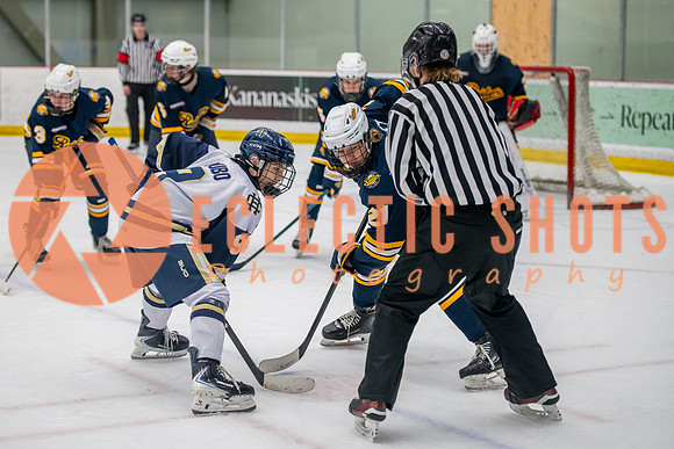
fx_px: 1793
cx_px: 299
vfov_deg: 14.3
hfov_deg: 21.3
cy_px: 246
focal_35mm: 96
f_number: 3.2
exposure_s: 1/640
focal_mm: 86
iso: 2000
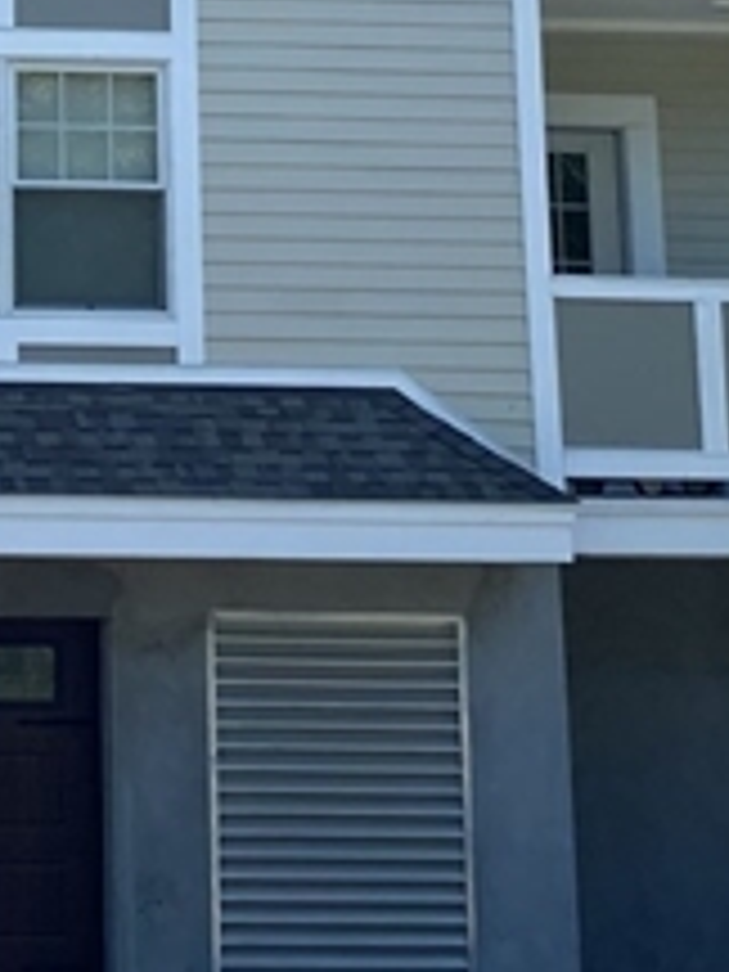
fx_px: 3454
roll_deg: -0.5
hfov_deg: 11.8
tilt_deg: +13.5
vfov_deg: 15.4
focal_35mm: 123
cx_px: -176
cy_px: -216
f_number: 1.8
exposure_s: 1/1866
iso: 32
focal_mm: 4.25
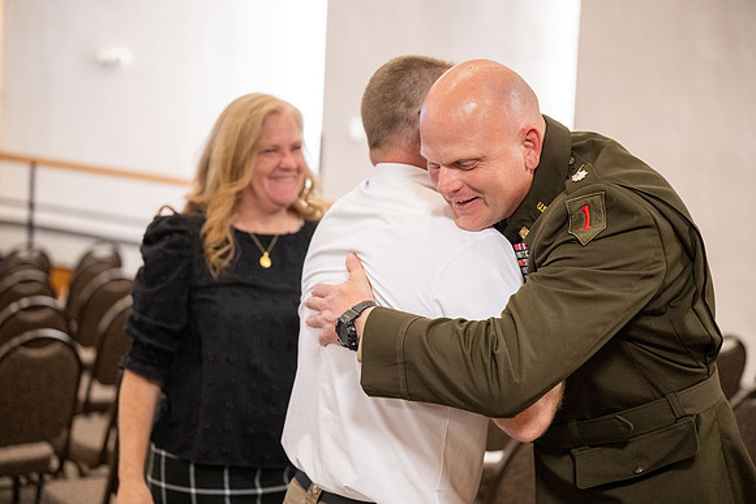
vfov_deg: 19.5
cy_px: 252
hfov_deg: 28.8
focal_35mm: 70
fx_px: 1470
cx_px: 378
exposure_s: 1/200
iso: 5000
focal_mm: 70
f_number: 2.8
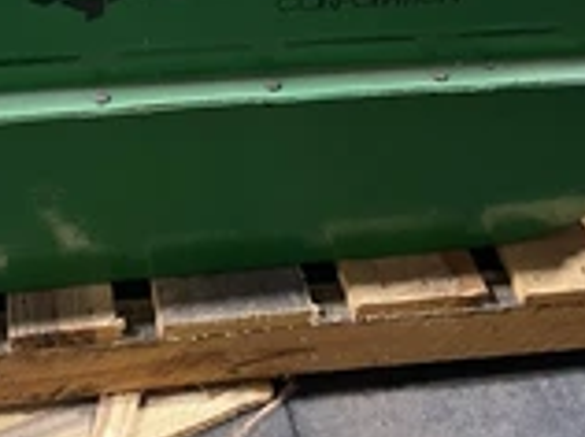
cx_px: 185
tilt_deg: -36.5
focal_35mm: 66
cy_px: -74
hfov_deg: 29.2
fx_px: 1114
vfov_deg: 20.8
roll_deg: -4.2
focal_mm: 4.2
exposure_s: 1/60
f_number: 1.6
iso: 320
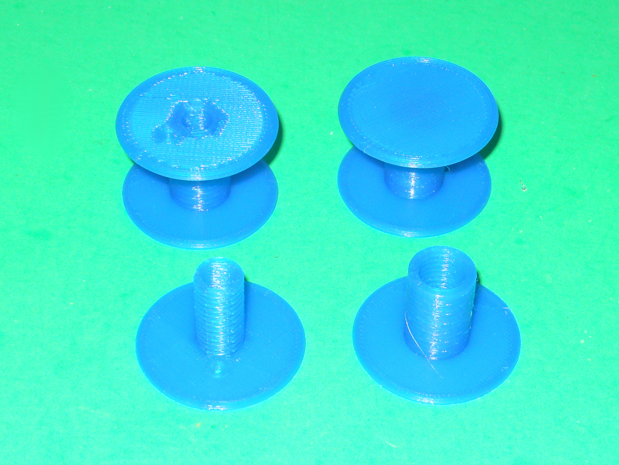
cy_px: 232
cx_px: 310
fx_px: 734
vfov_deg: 35.2
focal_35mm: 41
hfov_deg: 45.7
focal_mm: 7.3
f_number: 3.2
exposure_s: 1/30
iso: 80
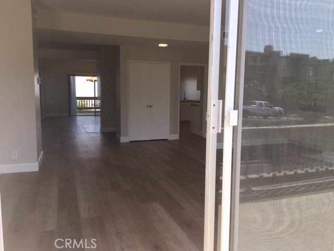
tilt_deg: -8.2
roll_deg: +0.0
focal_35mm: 29
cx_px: 167
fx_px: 280
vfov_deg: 48.2
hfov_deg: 61.7
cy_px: 126
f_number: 2.2
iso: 25
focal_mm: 4.15
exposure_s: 1/323
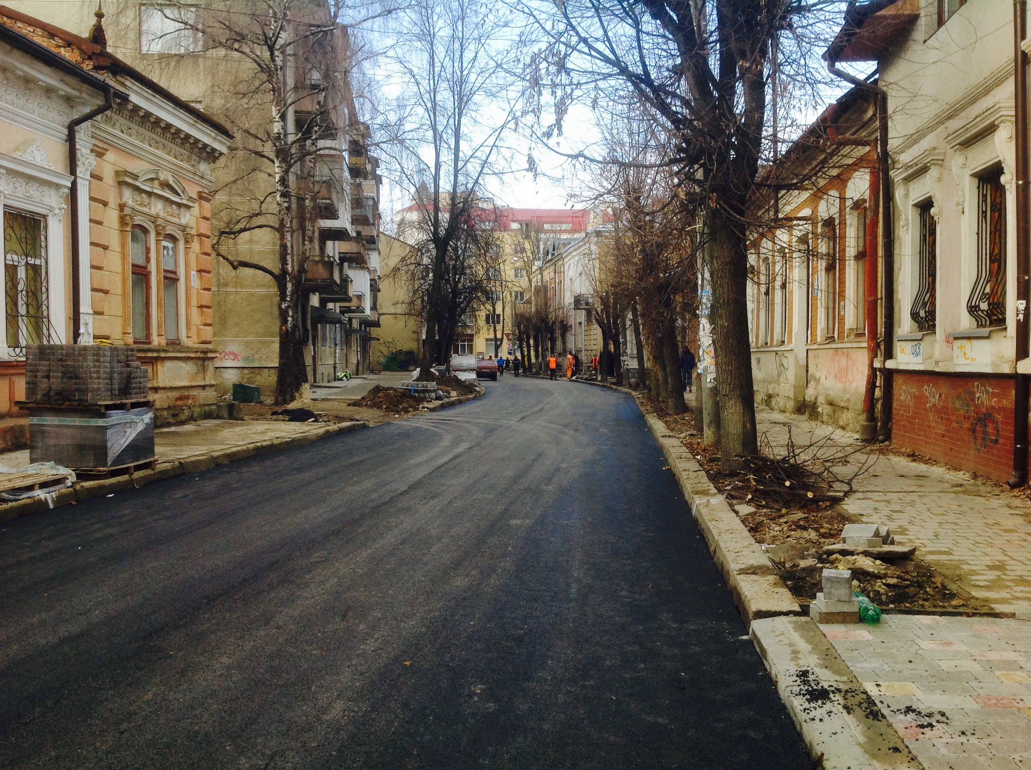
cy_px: 385
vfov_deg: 40.6
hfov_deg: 52.7
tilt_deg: -3.2
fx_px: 1041
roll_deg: +0.1
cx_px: 516
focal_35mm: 35
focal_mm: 4.28
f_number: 2.4
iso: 50
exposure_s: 1/299
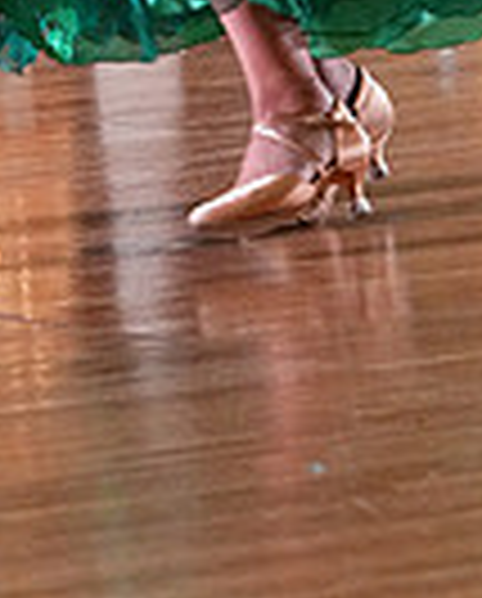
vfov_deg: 3.5
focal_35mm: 543
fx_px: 9650
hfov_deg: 2.9
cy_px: -598
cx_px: -34
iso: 6400
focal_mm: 133
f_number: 5
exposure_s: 1/400
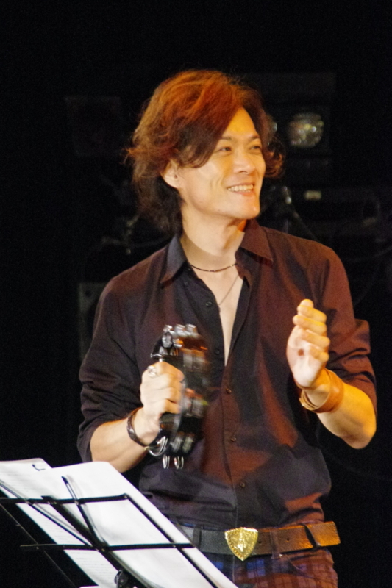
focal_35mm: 300
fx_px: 4902
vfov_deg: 6.9
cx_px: 196
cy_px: 294
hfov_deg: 4.6
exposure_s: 1/160
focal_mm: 200
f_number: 6.3
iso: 12800
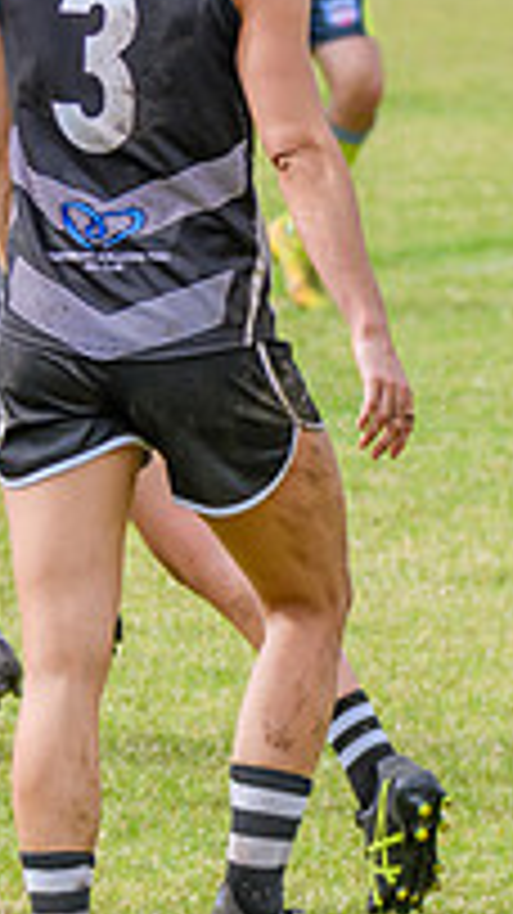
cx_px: 281
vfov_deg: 3.1
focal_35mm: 688
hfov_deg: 1.8
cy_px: 205
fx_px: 16658
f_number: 5.6
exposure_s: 1/2000
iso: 800
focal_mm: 150
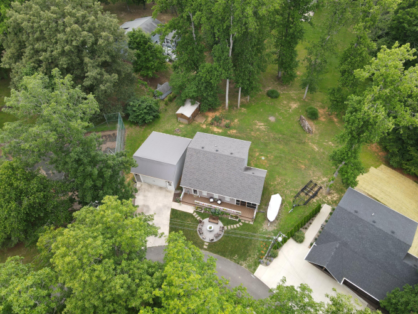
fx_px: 290
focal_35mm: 24
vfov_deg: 56.8
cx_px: 209
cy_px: 157
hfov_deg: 71.6
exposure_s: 1/90
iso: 110
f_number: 2.8
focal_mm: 4.5
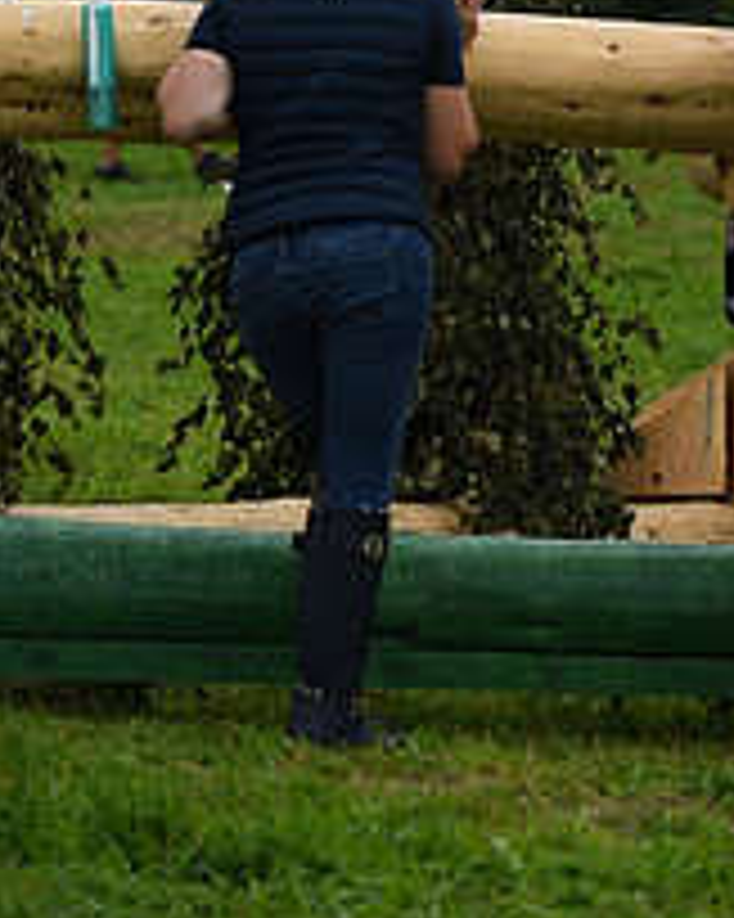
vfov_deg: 5.2
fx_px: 10163
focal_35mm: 374
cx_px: 1256
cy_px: 189
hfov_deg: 4.1
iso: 160
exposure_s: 1/1000
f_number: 5
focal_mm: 140
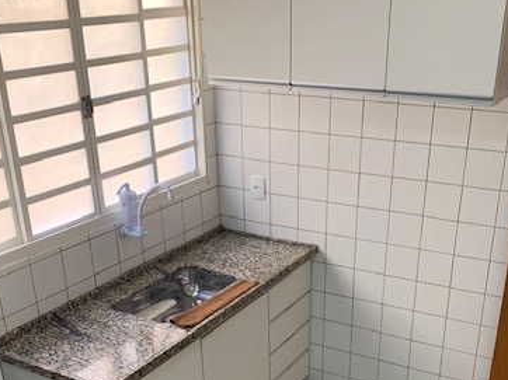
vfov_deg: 30.3
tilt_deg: -27.1
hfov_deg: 41.2
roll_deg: -0.2
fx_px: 675
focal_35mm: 46
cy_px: 331
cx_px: 271
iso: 80
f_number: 1.8
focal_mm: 4.25
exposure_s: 1/121
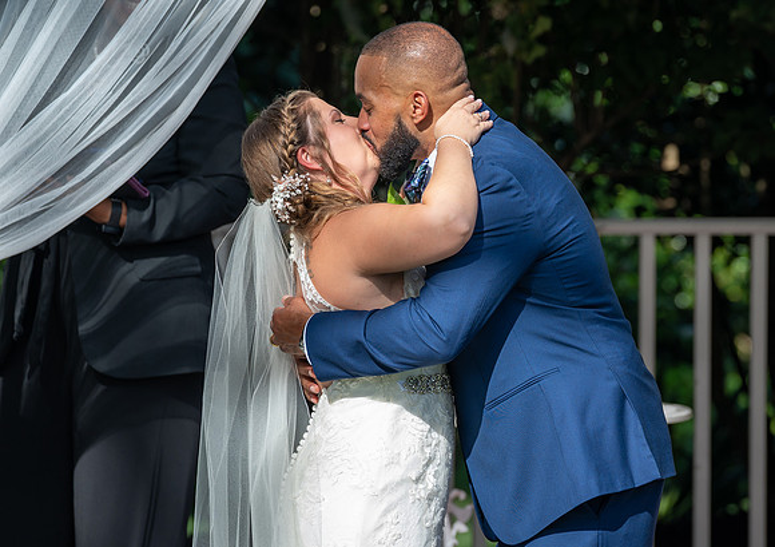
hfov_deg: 8.2
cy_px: 238
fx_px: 5427
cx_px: 546
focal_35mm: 248
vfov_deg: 5.8
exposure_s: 1/400
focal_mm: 178
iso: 50
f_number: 4
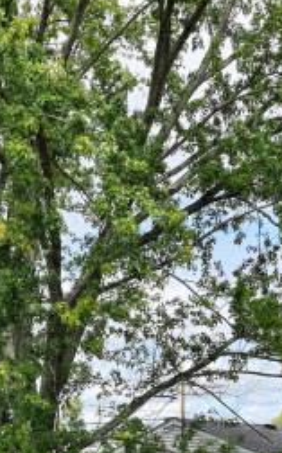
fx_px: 1048
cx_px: 268
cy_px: 482
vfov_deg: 23.1
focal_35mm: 85
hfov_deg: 15.1
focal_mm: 14
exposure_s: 1/400
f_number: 7.1
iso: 100
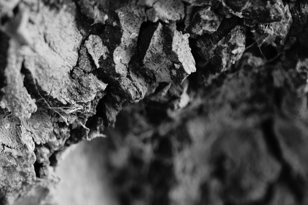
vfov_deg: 7.5
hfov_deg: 11.1
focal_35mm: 182
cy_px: 199
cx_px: -70
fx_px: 1557
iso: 100
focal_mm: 70
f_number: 2.8
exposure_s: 1/25
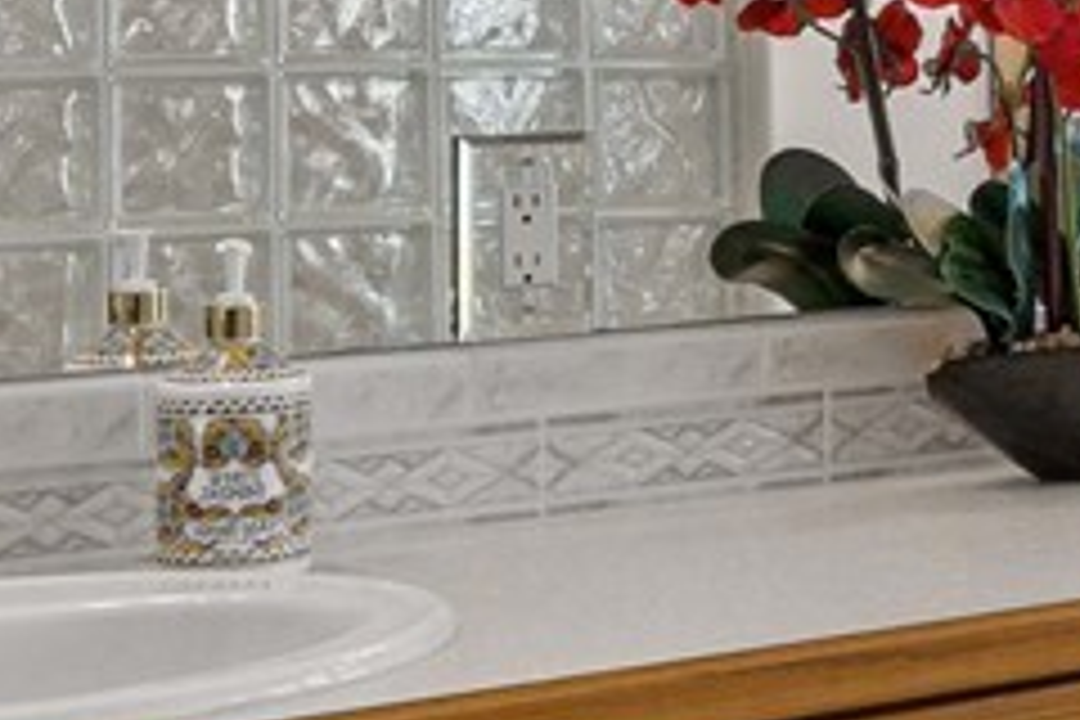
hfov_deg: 14.1
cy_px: -70
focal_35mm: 120
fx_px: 3600
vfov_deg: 11.3
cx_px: 2230
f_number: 5.6
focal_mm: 17
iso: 200
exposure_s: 1/30
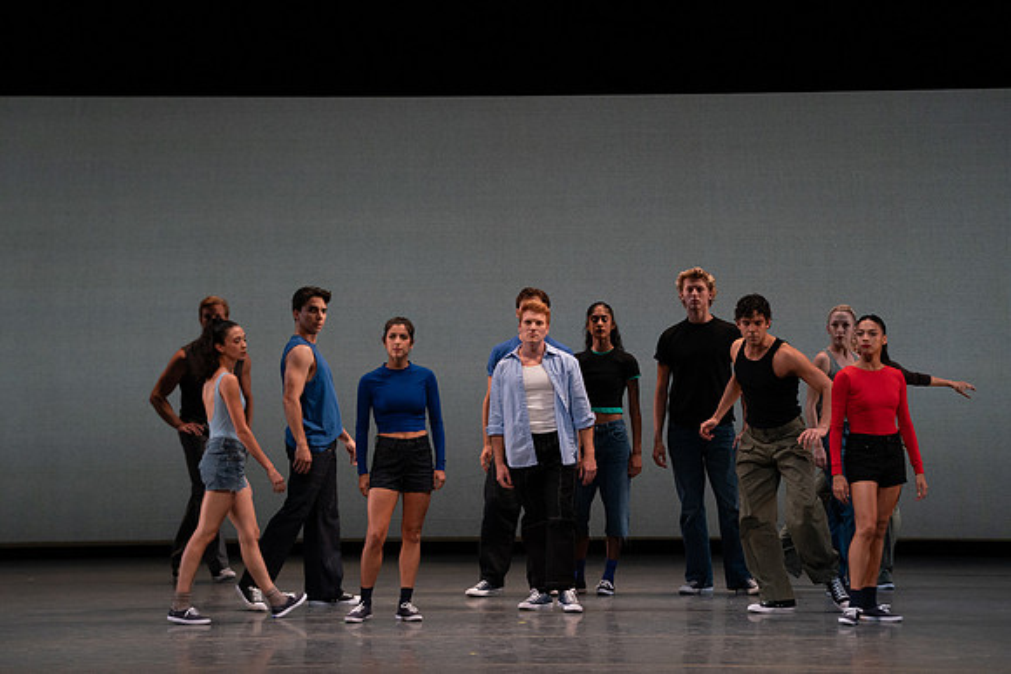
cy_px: 337
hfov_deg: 11.2
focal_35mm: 184
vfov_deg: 7.5
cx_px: 506
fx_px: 5168
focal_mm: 184
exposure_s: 1/640
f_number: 7.1
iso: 4000
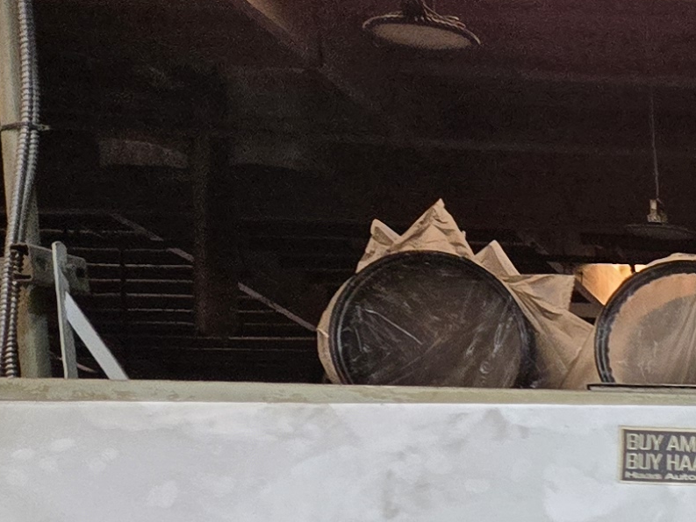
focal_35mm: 116
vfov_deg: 11.9
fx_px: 2333
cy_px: 883
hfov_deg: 13.4
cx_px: 1567
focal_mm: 5.4
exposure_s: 1/120
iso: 200
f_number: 1.8
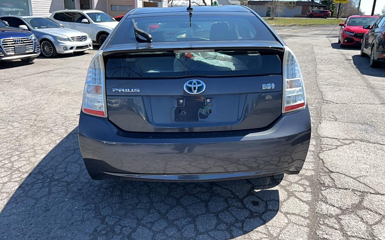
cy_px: 106
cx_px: 190
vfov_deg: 44.4
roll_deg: -1.3
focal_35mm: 28
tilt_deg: -15.9
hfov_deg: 66.5
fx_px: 294
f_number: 1.5
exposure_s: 1/4219
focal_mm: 5.7
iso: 32
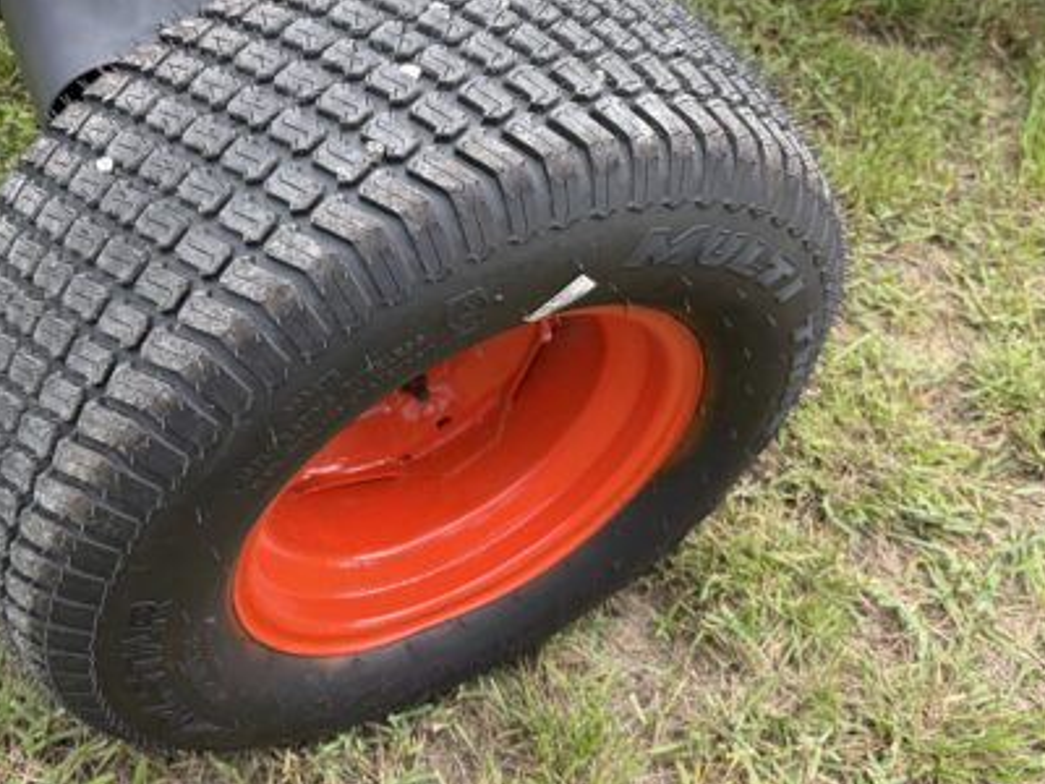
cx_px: 361
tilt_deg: -48.8
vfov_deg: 29.9
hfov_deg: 39.3
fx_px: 1449
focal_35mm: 48
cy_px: 233
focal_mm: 6.76
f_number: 1.78
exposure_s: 1/121
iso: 160
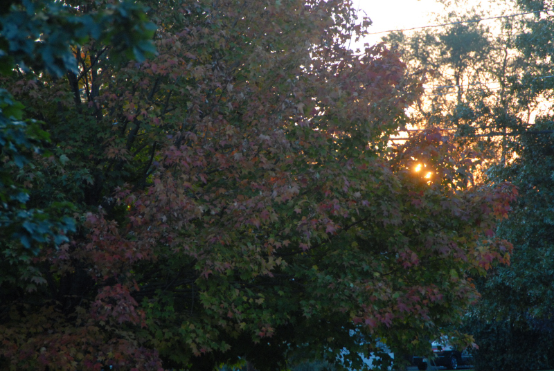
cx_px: 277
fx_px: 2774
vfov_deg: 7.7
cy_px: 186
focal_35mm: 180
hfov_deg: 11.4
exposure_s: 1/125
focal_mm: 120
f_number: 5.6
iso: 800
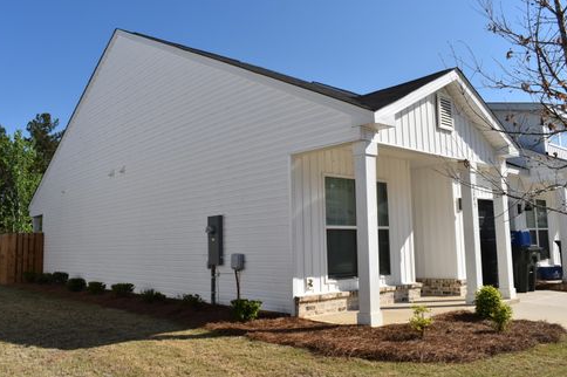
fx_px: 488
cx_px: 279
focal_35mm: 31
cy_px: 187
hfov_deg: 60.3
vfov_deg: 42.3
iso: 200
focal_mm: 20
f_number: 10
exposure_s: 1/400
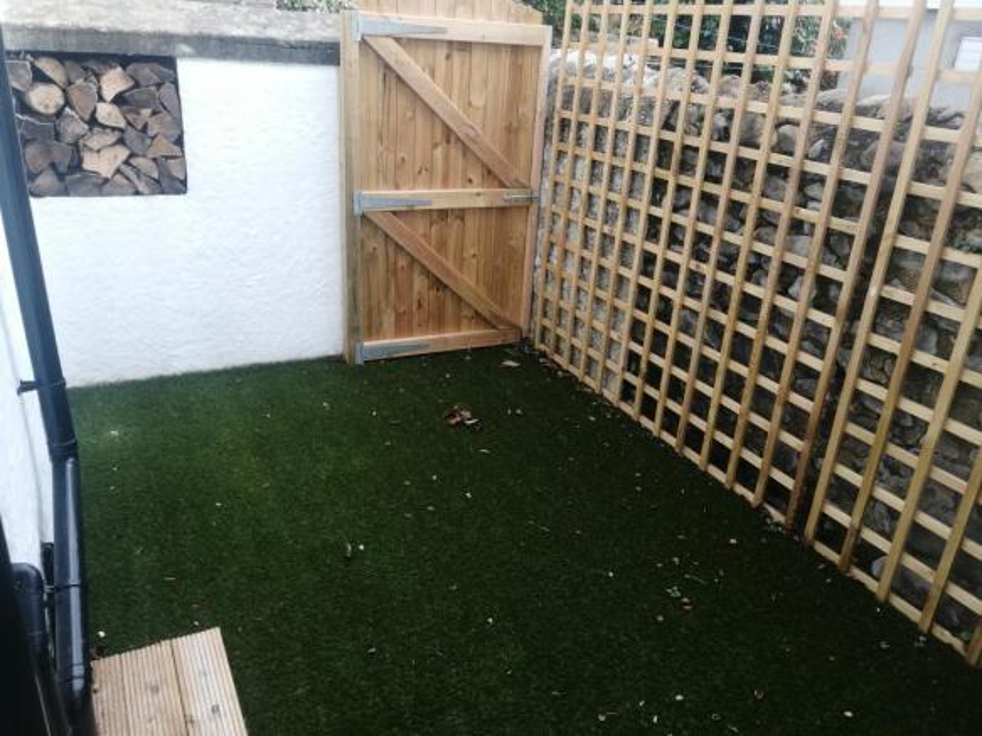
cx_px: 491
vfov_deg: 51.3
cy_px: 368
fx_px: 766
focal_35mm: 27
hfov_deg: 65.3
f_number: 1.8
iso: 50
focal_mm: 3.96
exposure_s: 1/50
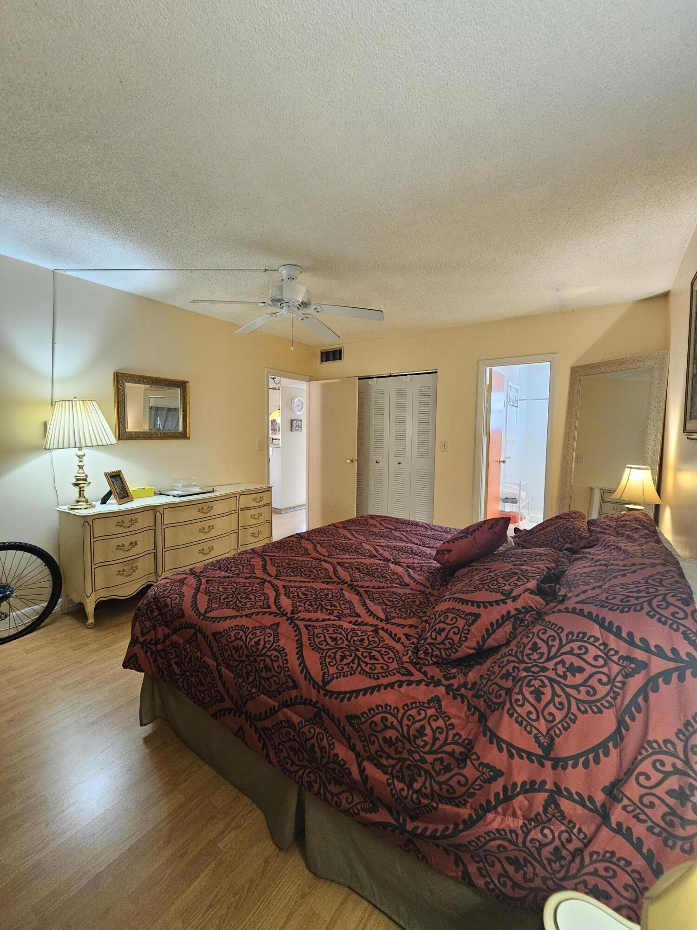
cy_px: 465
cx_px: 348
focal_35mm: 13
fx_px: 349
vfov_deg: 106.2
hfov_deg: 89.9
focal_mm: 2.2
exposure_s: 1/30
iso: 640
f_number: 2.2
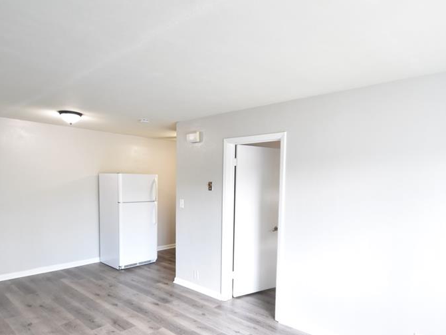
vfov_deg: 60.4
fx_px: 283
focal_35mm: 22
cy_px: 204
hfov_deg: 76.4
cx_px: 233
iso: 800
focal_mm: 10
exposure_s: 1/30
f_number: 3.5
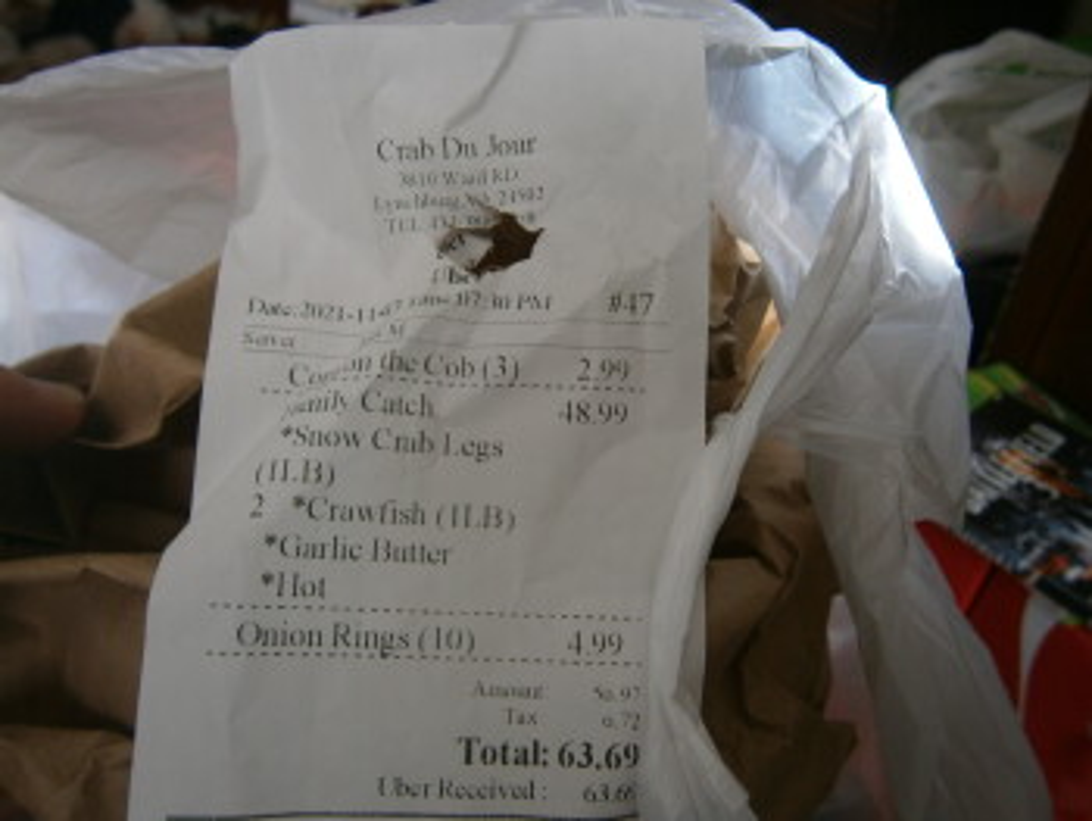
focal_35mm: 26
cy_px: 410
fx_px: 821
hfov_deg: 67.3
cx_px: 546
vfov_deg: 53.1
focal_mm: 4.7
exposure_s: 1/50
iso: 80
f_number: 2.8
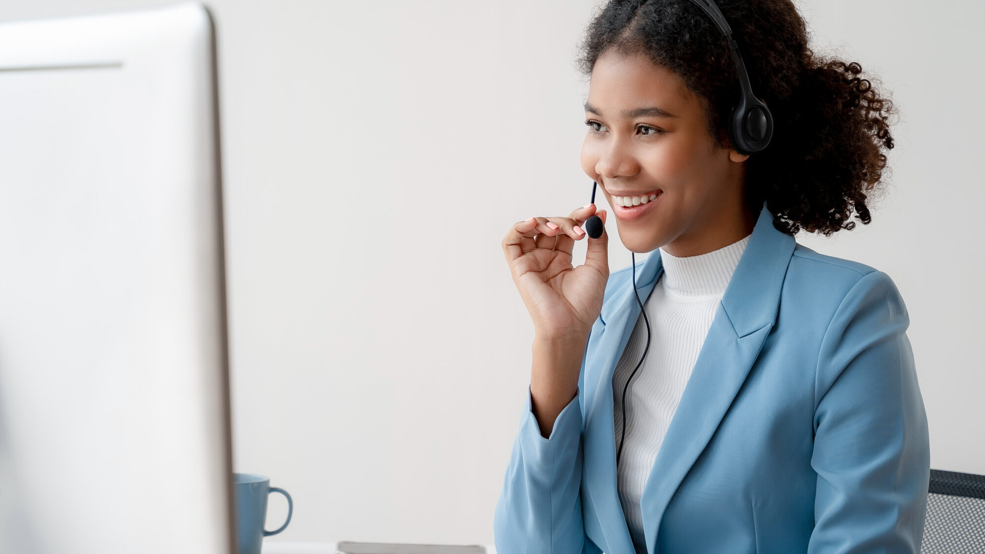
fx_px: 2455
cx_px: 498
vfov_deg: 12.9
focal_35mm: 94
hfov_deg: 22.7
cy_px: 278
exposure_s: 1/250
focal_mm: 70
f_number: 2.8
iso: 200
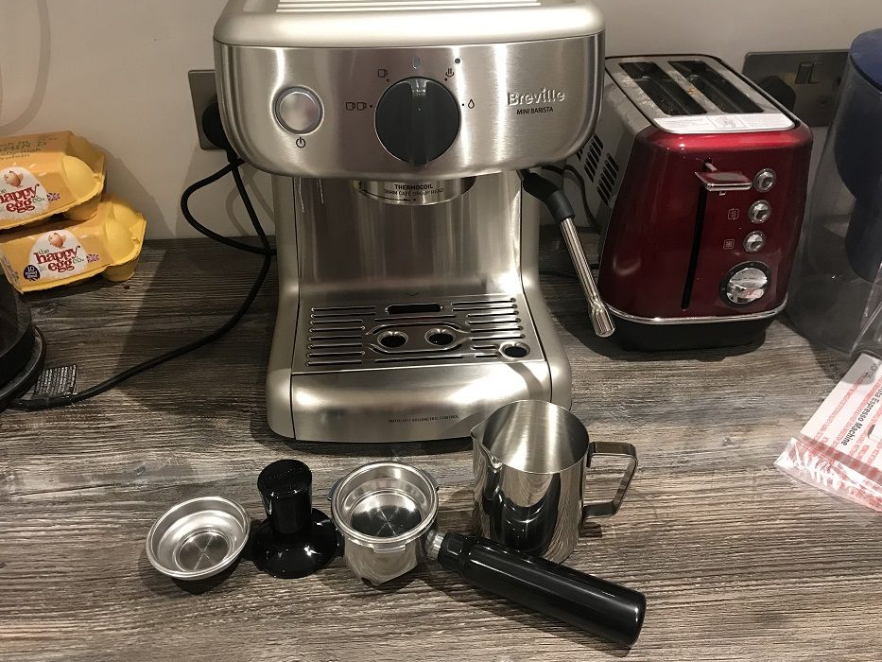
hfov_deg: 60.0
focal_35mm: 30
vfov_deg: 46.8
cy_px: 321
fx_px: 764
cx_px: 435
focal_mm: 3.99
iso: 80
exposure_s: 1/17
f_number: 1.8
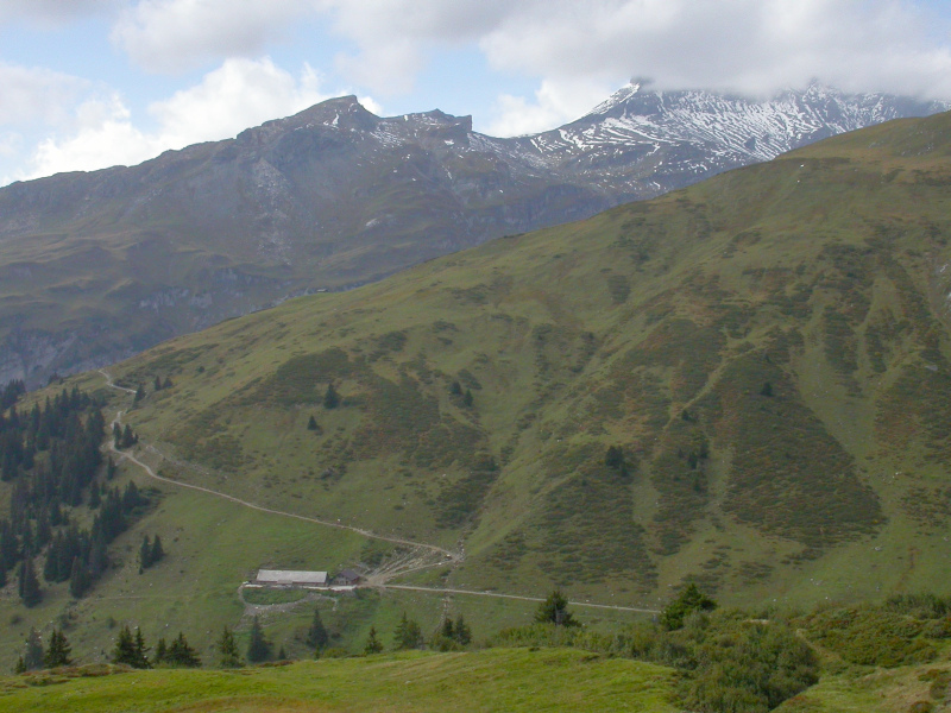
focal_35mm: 53
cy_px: 356
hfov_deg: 36.2
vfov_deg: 27.5
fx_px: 1456
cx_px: 476
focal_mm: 11.1
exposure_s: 1/514
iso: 200
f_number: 7.5
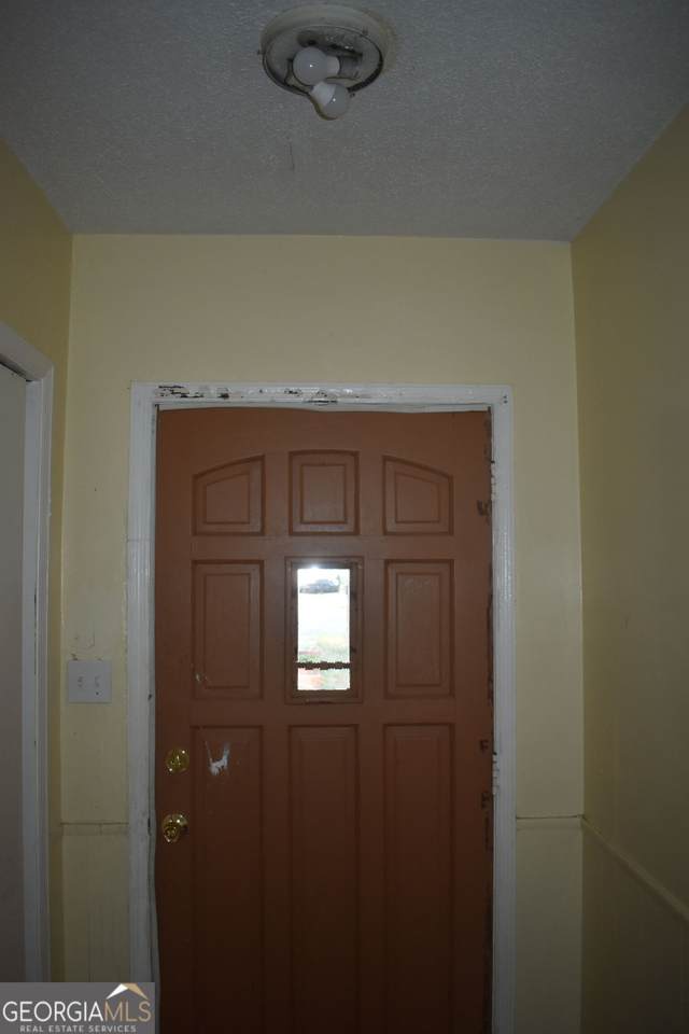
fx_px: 775
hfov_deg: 47.9
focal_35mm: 27
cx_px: 344
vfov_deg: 67.4
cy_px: 517
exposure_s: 1/200
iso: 640
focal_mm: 18
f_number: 3.5
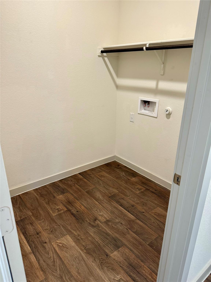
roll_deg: -0.3
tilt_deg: -21.3
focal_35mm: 24
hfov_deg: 56.8
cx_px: 106
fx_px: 195
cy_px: 141
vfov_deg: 71.6
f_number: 1.78
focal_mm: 6.76
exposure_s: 1/60
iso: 160
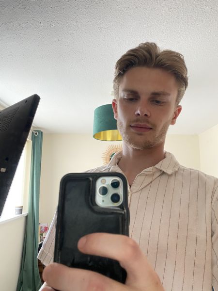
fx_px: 218
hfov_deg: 53.1
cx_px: 109
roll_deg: -1.6
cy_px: 146
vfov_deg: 67.3
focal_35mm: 26
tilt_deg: +10.6
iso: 160
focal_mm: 4.25
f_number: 1.8
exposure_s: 1/60
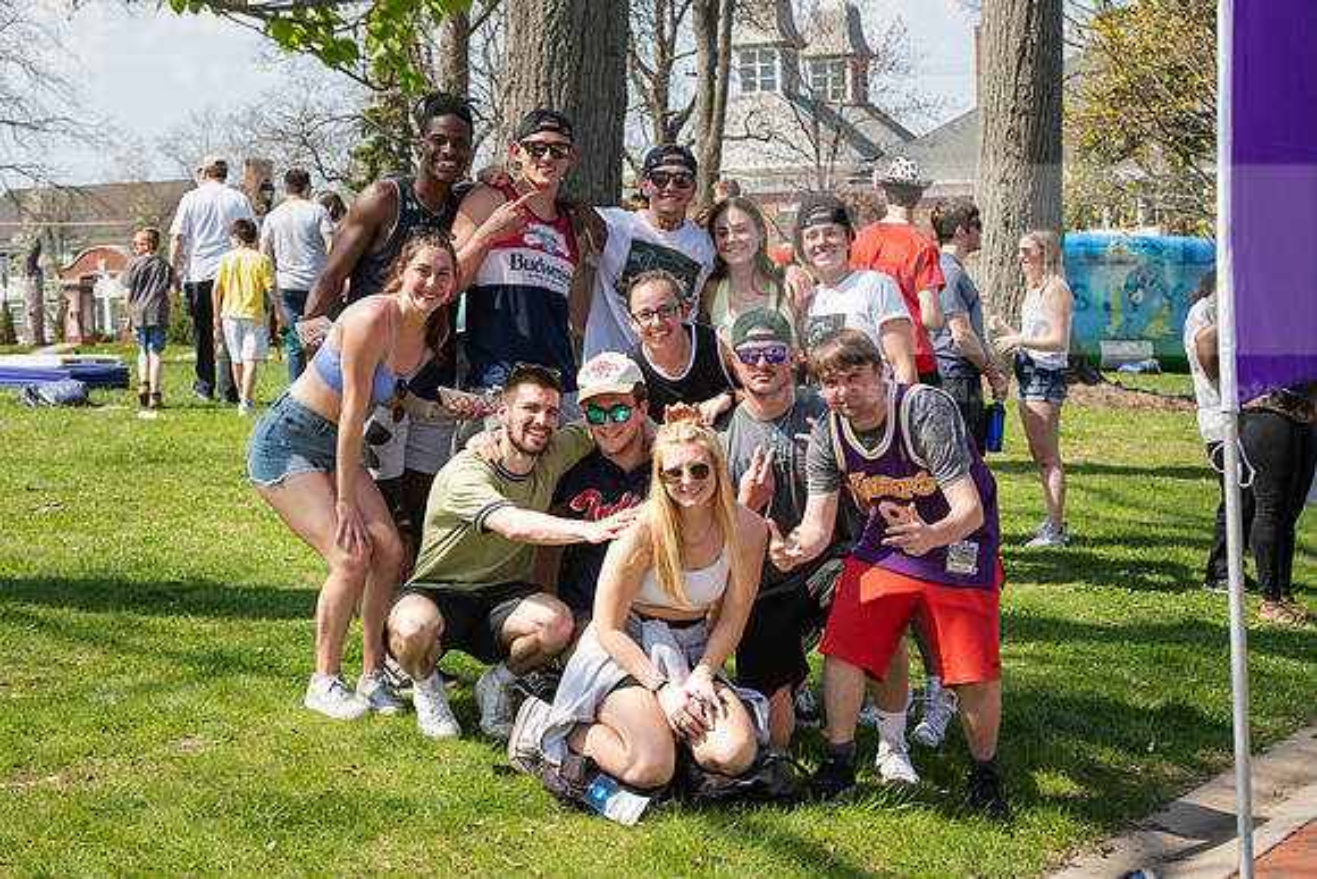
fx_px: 2561
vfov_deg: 19.5
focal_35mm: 70
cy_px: 440
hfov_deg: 28.8
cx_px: 658
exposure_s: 1/400
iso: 500
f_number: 8
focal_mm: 70
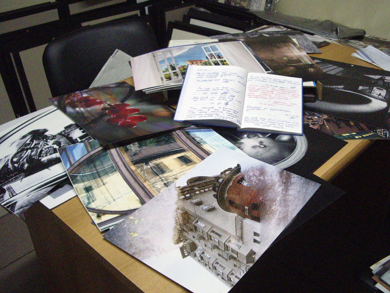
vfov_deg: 36.8
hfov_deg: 47.8
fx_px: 439
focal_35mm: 39
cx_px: 214
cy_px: 132
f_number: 2.6
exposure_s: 1/40
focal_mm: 5.8
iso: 320
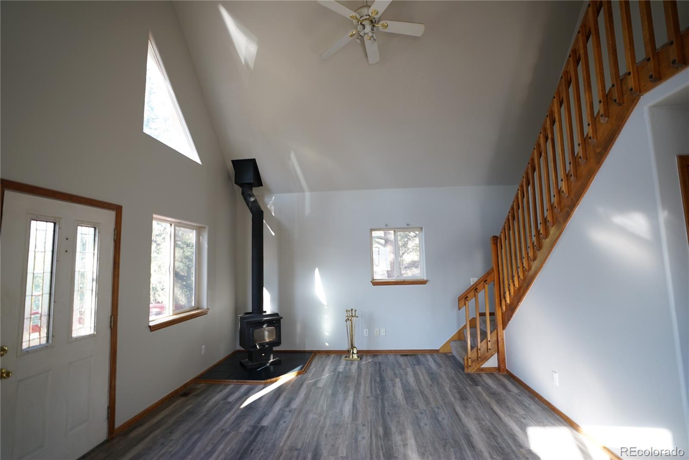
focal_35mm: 16
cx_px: 344
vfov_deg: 73.8
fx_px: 306
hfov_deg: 96.7
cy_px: 230
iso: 200
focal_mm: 16
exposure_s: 1/60
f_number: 2.8
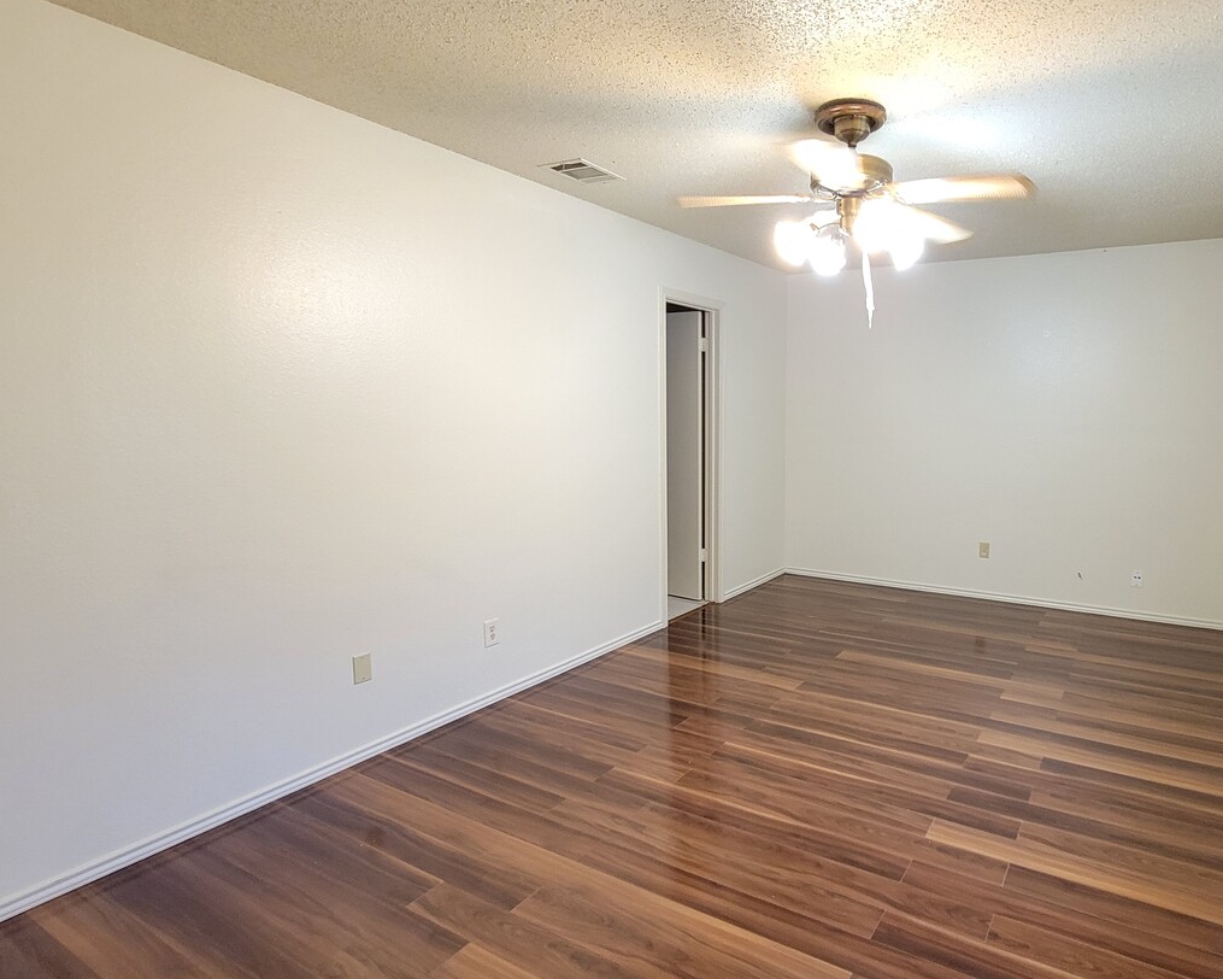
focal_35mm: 18
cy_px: 485
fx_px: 652
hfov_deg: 84.1
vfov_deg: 73.8
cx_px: 792
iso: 400
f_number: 2.2
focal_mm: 2.2
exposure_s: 1/40
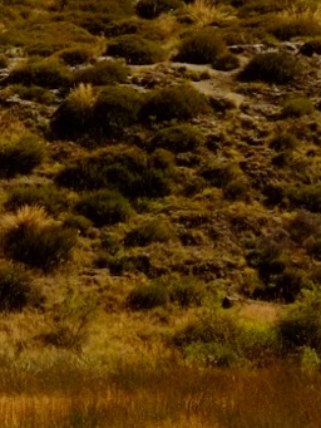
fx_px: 3596
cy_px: -225
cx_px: -928
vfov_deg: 6.7
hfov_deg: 4.7
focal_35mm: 291
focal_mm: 28.9
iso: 200
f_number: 5.6
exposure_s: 1/210
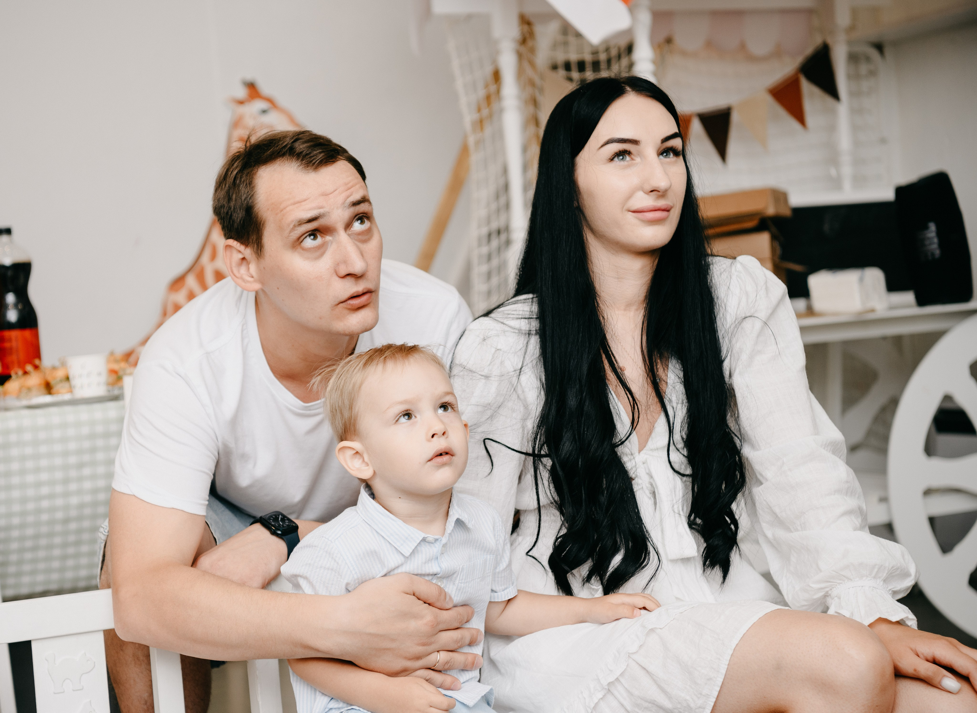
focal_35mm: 70
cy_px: 393
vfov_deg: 20.6
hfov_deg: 27.9
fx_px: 1964
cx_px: 388
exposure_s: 1/160
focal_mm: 60
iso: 160
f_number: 3.5
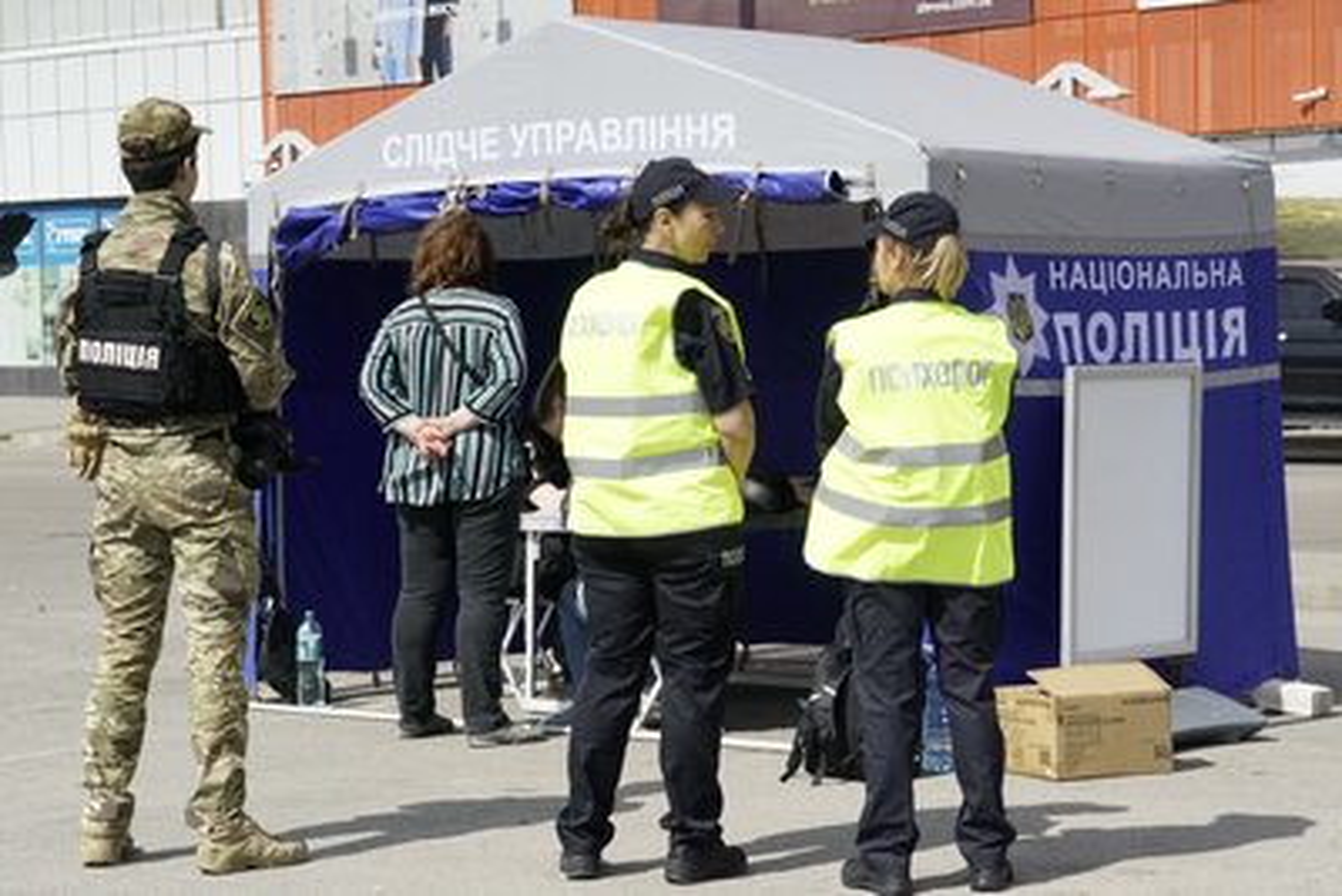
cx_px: 671
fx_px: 2610
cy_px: 448
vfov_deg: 19.5
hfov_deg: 28.8
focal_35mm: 70
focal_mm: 70
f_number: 14
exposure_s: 1/8000
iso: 8000
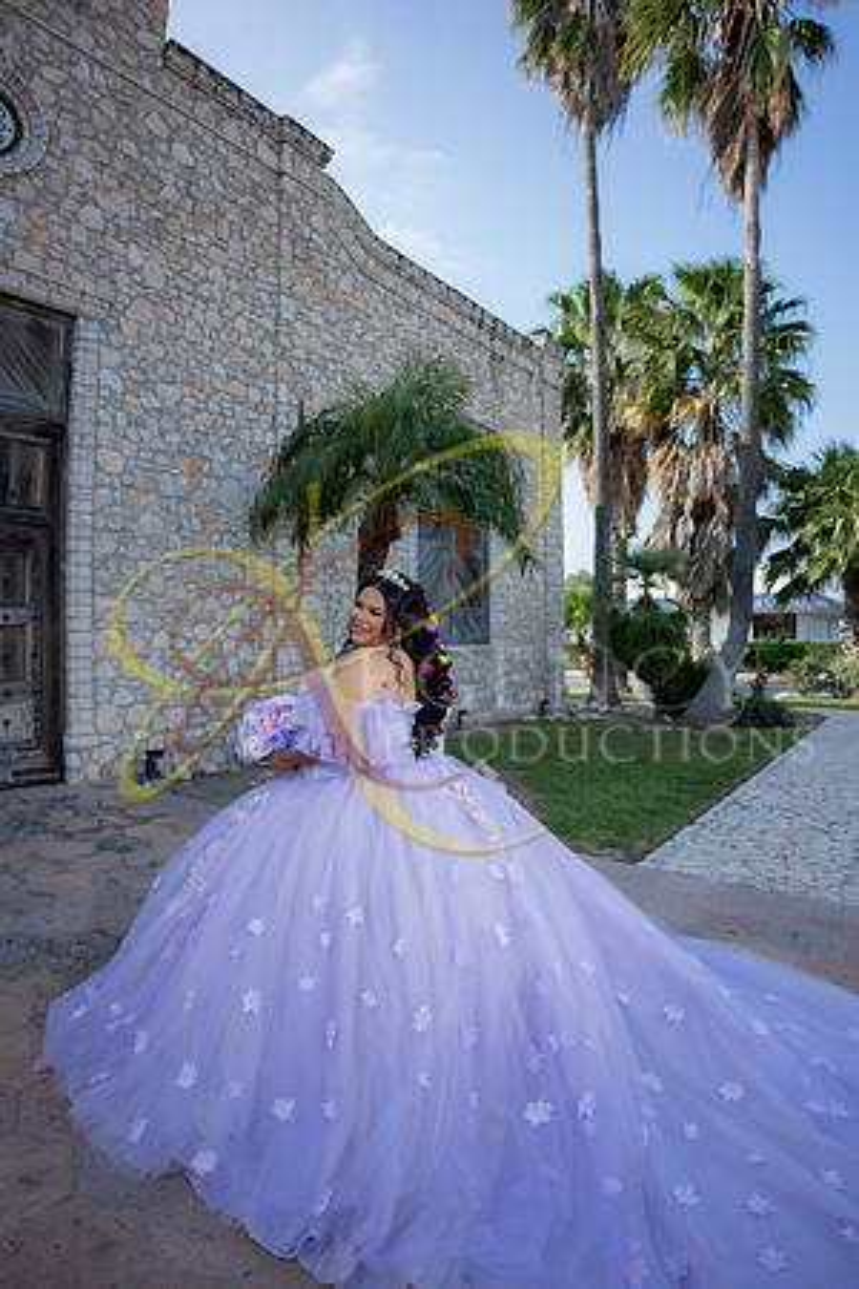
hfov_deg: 61.9
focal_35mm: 20
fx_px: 716
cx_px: 430
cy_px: 644
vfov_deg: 84.0
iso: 125
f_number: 2.8
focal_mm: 20
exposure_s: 1/800
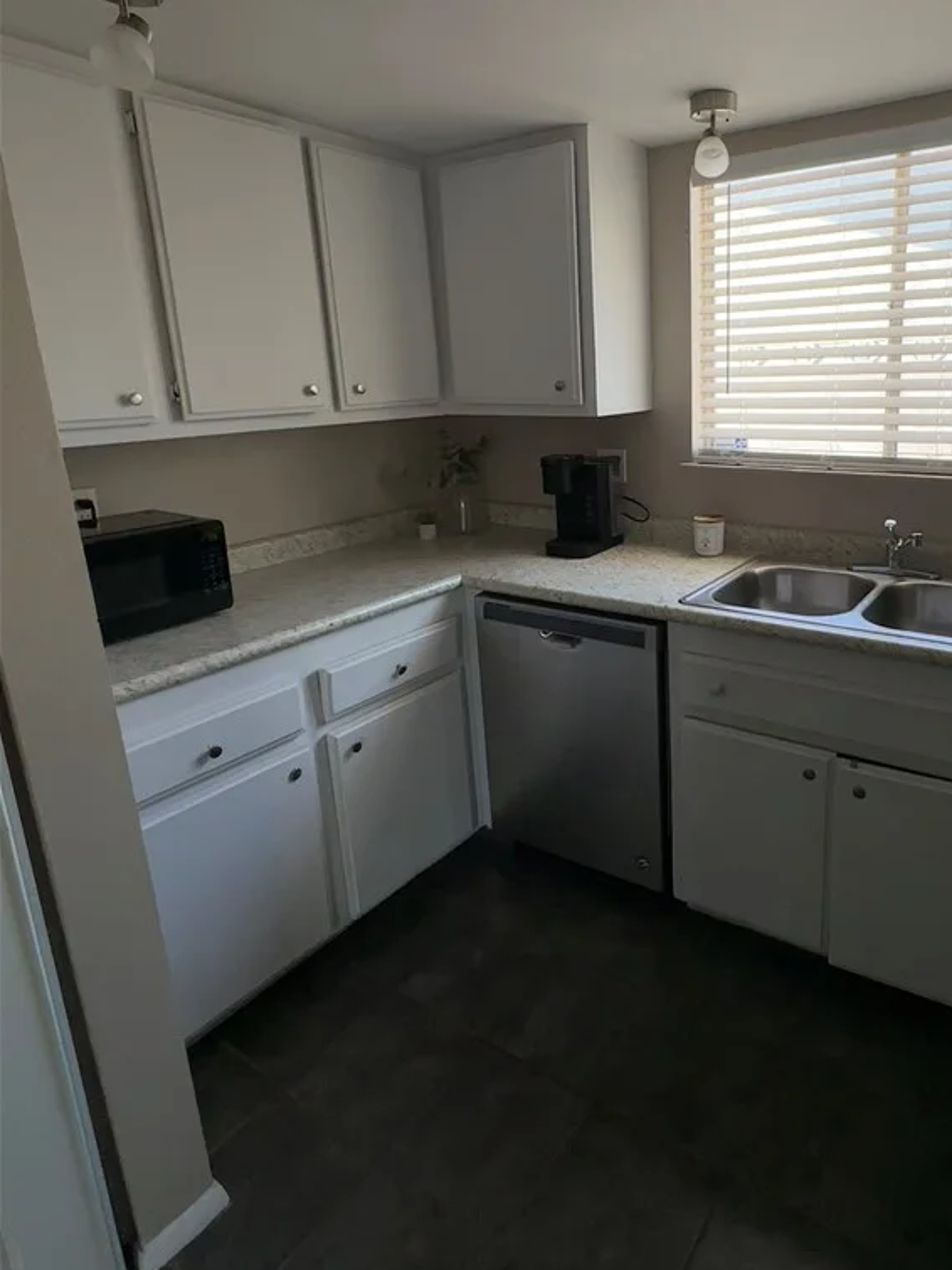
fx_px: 697
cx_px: 644
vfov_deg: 84.2
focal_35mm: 19
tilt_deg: -13.0
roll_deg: +0.9
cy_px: 548
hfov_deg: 66.6
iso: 40
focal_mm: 2.22
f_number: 2.2
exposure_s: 1/211
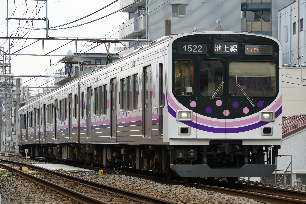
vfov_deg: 11.9
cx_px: 153
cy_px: 102
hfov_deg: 17.8
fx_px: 977
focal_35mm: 115
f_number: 7.1
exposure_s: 1/200
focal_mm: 115
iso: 200
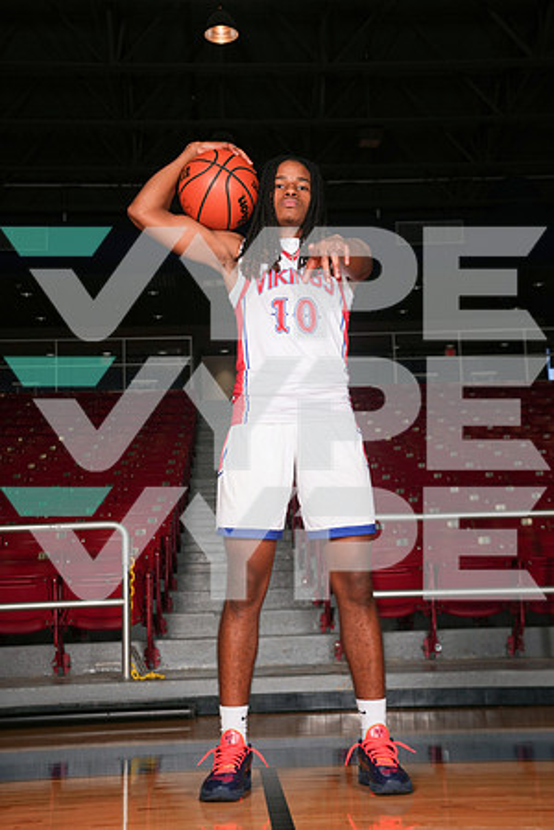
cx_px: 277
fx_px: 1154
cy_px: 415
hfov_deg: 27.0
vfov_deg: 39.6
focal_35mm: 50
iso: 400
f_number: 8
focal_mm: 50
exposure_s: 1/200
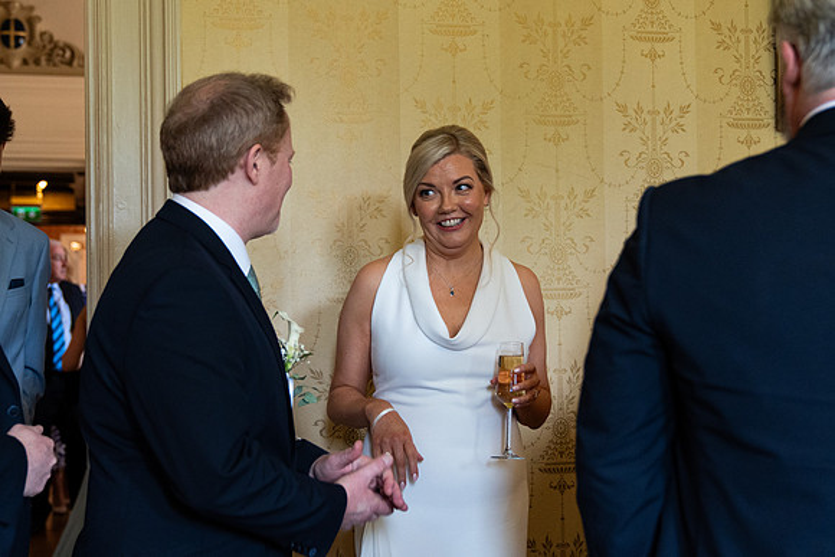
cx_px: 418
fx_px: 1276
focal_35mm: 55
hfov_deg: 36.2
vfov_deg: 24.6
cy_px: 278
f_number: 2.8
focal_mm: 37
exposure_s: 1/160
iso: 2500
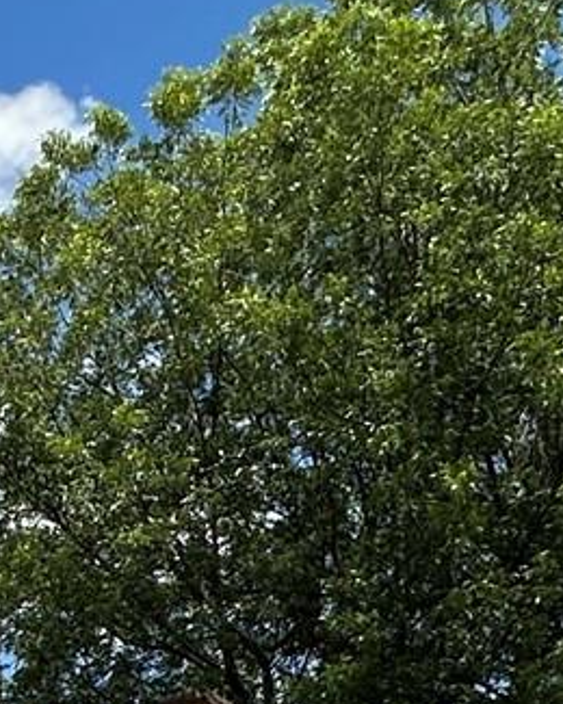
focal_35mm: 86
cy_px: 1289
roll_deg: +0.4
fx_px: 1791
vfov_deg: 17.7
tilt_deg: -0.1
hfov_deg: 15.9
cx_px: -368
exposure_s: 1/1742
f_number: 2.2
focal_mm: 2.22
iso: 50
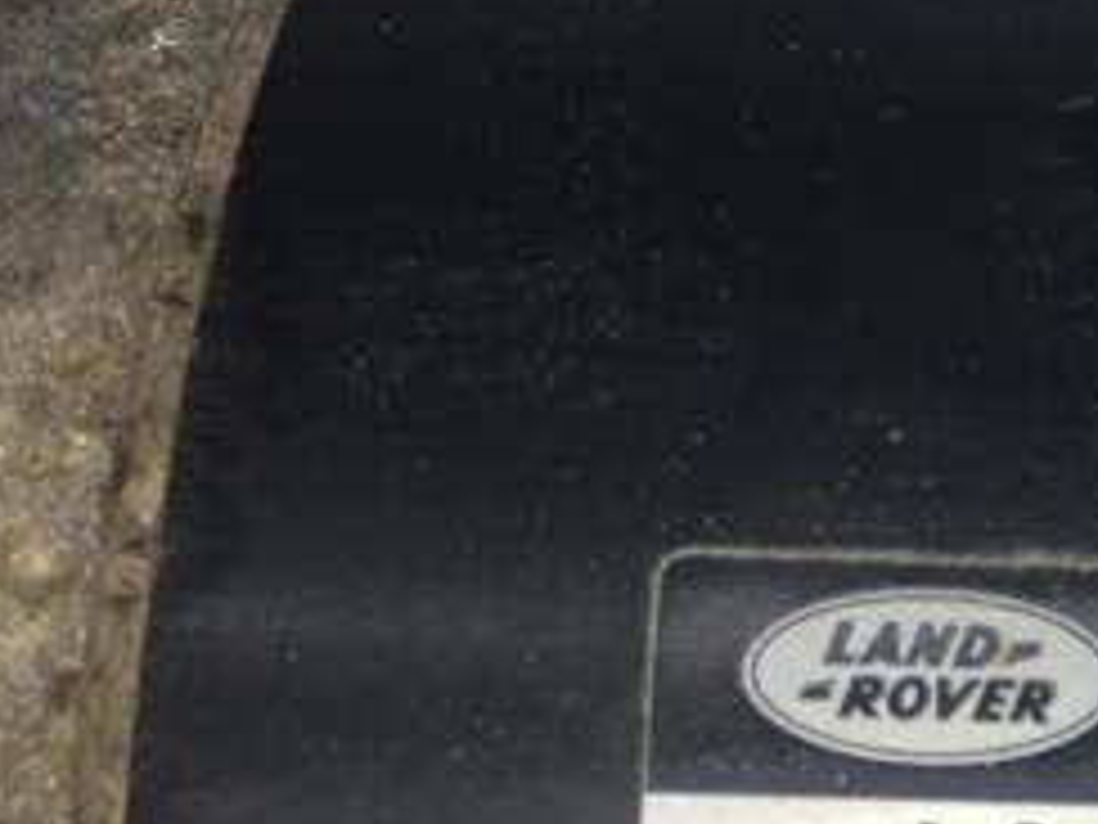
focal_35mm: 76
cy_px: 842
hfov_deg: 24.0
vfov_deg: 18.8
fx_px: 2411
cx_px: 1202
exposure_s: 1/427
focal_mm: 4.15
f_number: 2.2
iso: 25
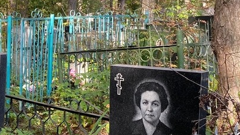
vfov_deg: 16.6
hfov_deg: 26.6
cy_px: 117
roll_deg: +2.5
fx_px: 458
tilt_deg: -7.9
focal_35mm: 72
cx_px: -34
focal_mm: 4.25
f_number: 1.8
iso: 50
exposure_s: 1/121
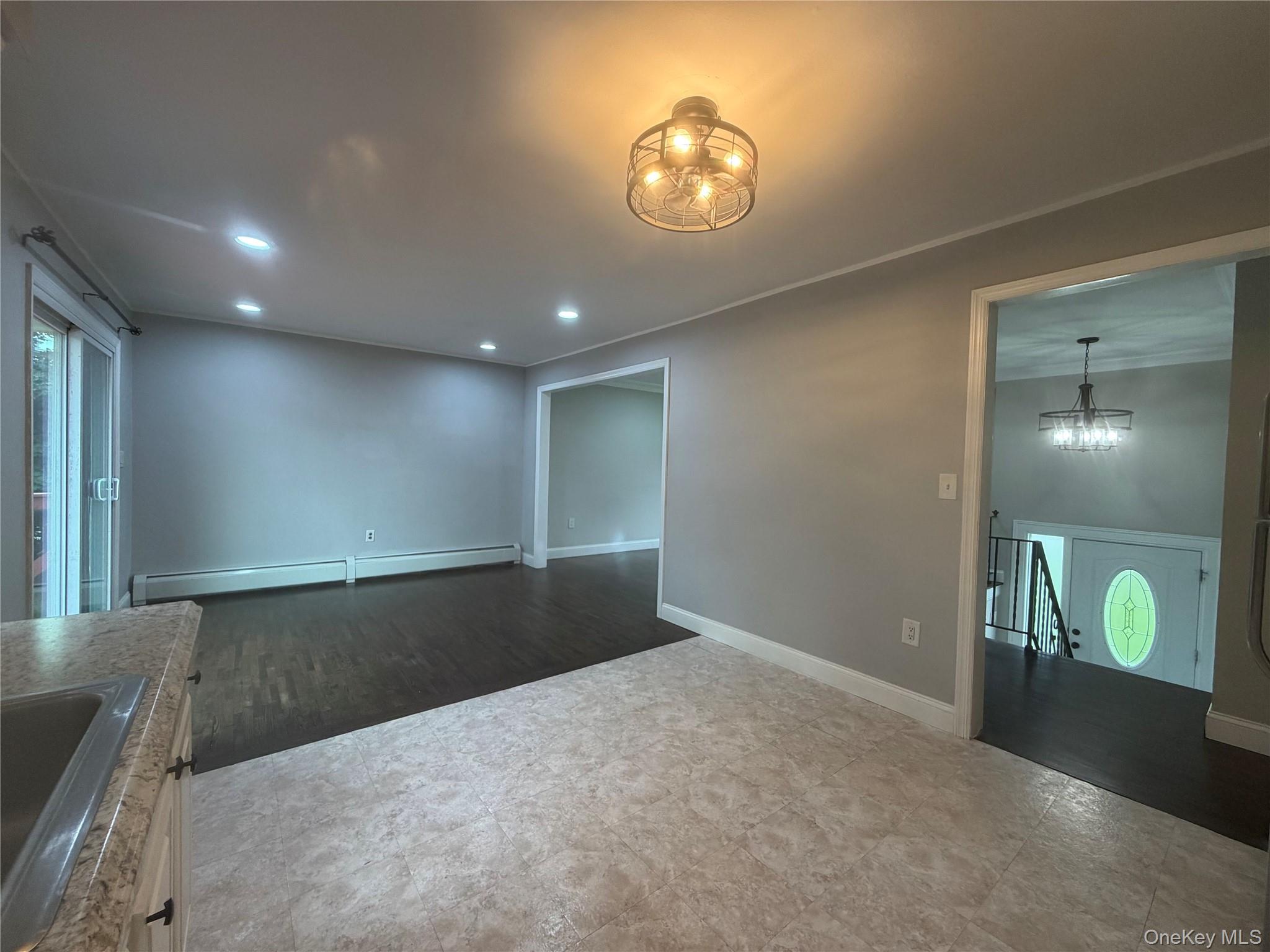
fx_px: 514
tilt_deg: -1.3
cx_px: 635
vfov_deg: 85.7
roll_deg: -1.4
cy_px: 476
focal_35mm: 14
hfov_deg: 102.1
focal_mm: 2.22
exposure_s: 1/120
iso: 160
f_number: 2.2
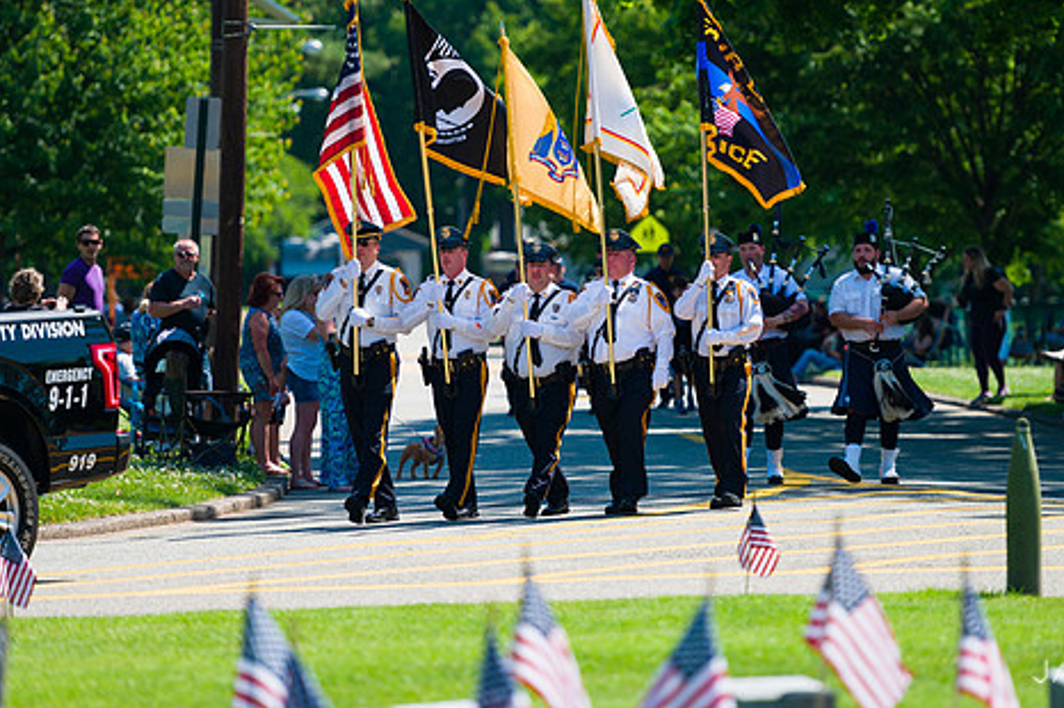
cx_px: 589
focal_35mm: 224
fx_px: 6616
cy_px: 292
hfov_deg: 9.2
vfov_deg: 6.1
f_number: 3.2
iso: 200
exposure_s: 1/2000
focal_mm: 180
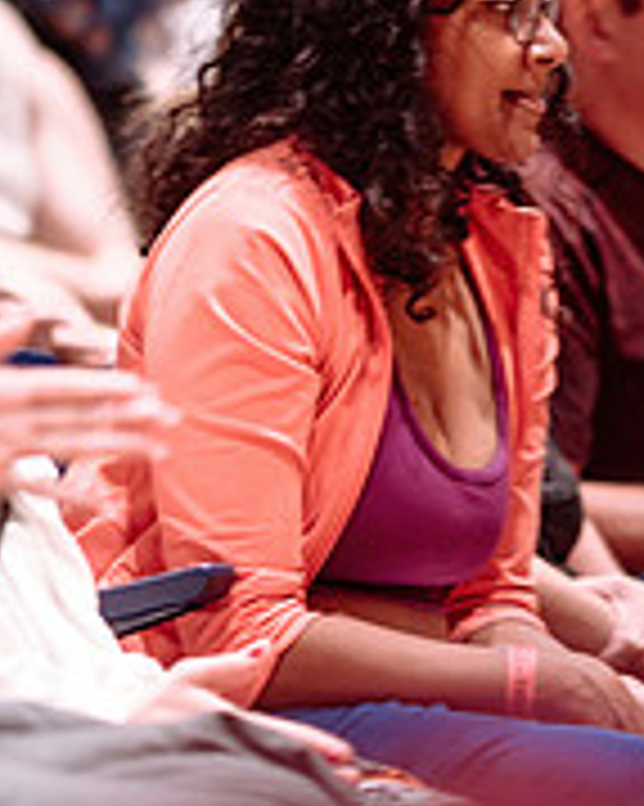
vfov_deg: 6.0
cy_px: 444
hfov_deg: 4.8
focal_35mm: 320
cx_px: 495
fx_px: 7630
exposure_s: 1/125
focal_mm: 105
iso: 1600
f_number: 1.4
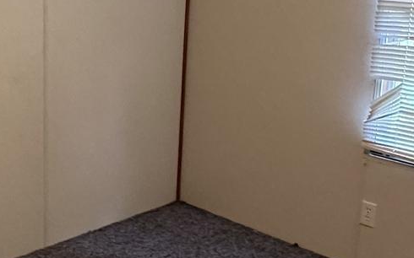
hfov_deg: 33.0
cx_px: 198
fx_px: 699
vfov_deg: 20.9
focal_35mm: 62
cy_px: 100
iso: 500
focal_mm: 2.22
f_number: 2.2
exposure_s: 1/60
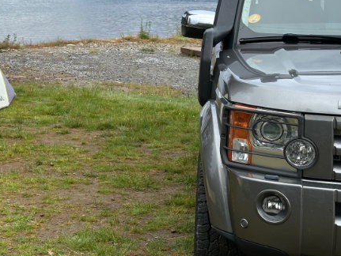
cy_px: 55
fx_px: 877
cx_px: 80
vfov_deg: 16.5
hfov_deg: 21.8
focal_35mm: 89
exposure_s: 1/1107
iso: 64
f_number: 1.8
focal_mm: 6.9
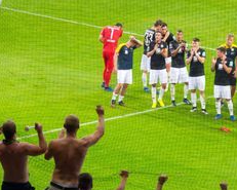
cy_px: 112
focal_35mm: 241
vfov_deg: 6.4
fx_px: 1691
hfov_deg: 8.0
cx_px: 223
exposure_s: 1/125
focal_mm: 38.04
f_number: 4
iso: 400
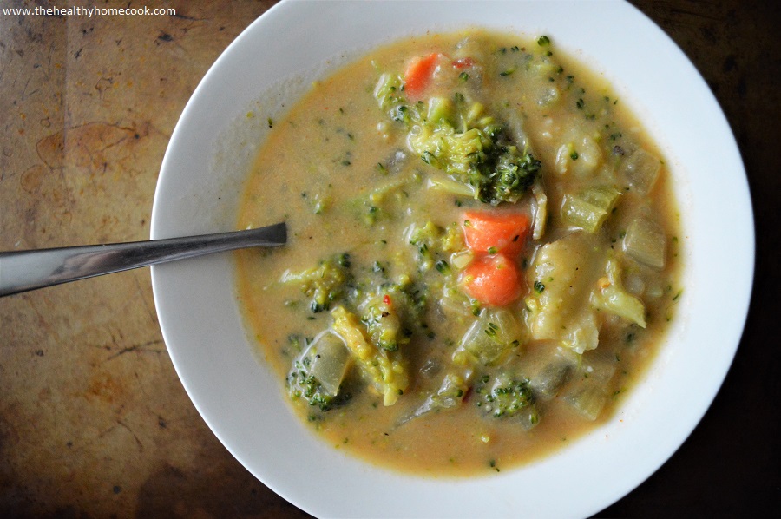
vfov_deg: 47.8
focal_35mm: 27
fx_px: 585
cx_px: 390
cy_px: 260
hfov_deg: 67.4
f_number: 3.5
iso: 3200
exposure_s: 1/160
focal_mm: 18
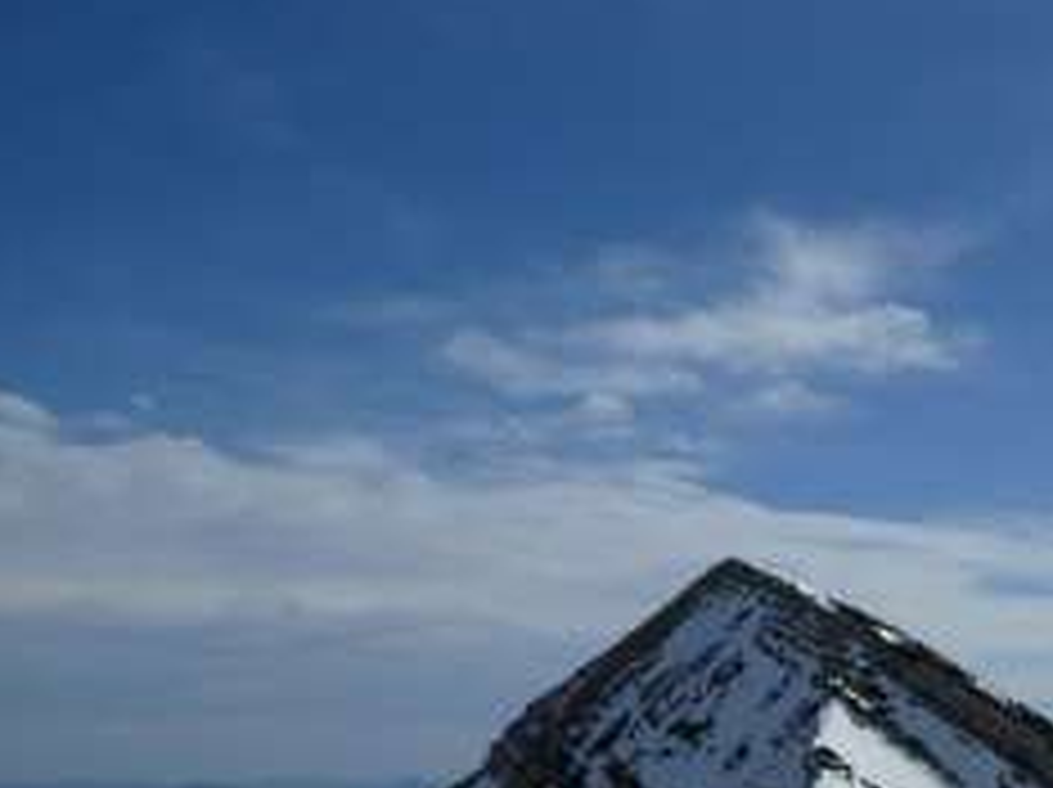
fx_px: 1732
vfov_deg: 25.5
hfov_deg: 33.1
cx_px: 796
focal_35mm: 57
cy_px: 513
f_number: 6.3
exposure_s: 1/800
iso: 80
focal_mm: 6.7
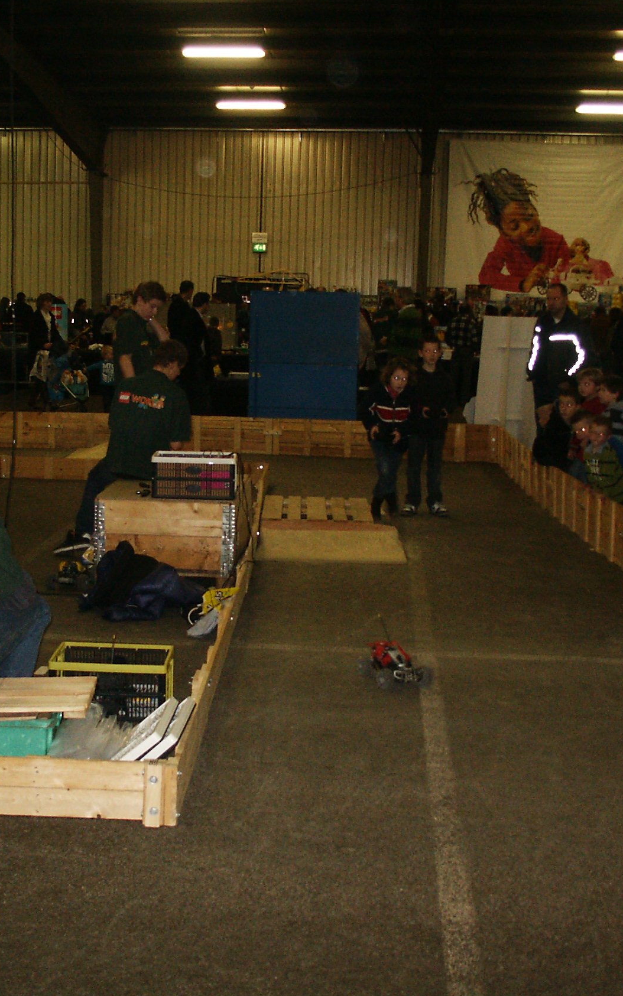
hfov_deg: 25.8
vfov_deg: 40.3
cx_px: 239
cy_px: 499
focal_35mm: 50
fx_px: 1358
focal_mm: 7.18
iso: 200
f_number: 3
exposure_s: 1/45
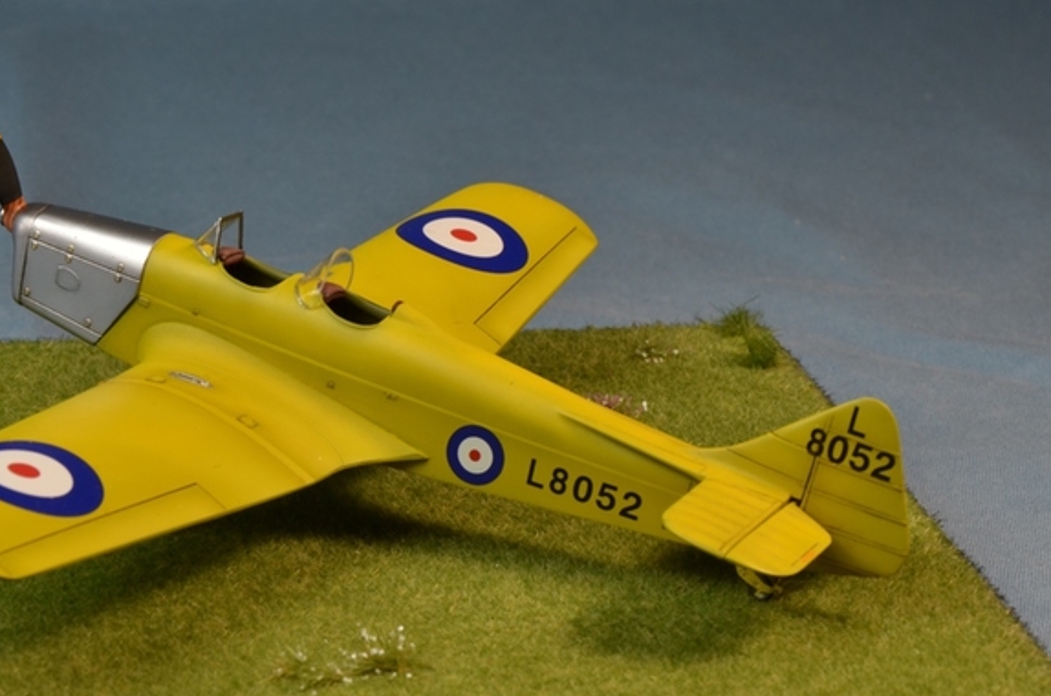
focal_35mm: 138
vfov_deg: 9.9
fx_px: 4020
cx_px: 361
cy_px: 405
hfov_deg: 14.9
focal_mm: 66
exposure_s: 1/8
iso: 200
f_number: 16
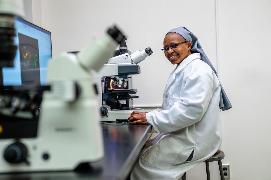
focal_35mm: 50
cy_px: 90
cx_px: 136
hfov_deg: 39.6
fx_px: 376
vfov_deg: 27.0
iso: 320
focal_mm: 50
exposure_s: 1/125
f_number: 2
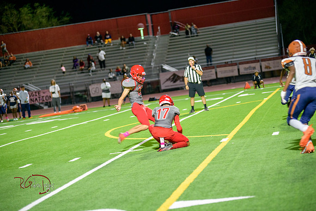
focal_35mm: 120
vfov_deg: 11.4
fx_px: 1054
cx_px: 158
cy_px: 106
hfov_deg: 17.1
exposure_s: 1/250
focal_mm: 120
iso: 1600
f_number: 2.8
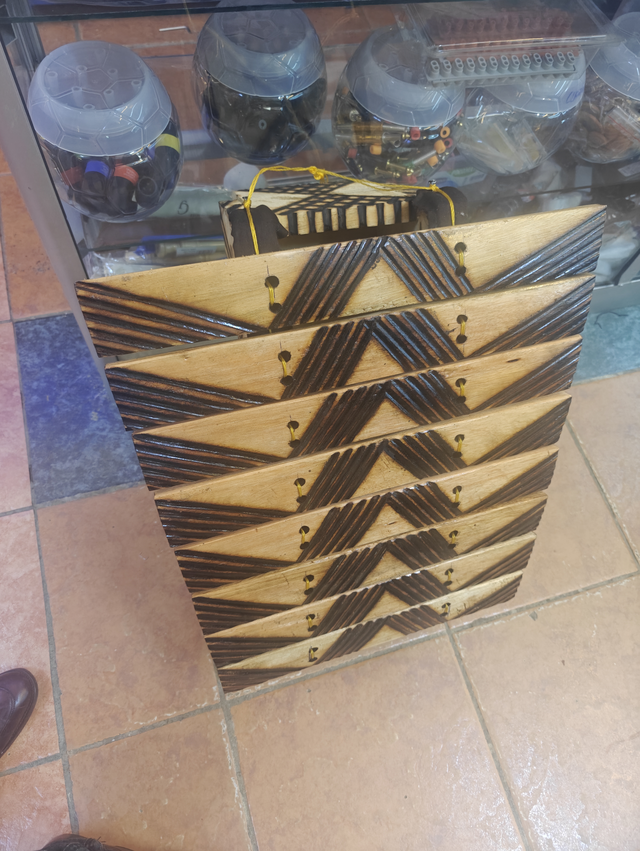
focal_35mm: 24
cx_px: 320
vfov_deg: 71.5
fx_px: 591
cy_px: 426
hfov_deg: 56.9
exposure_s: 1/120
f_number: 1.7
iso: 1250
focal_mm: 6.06
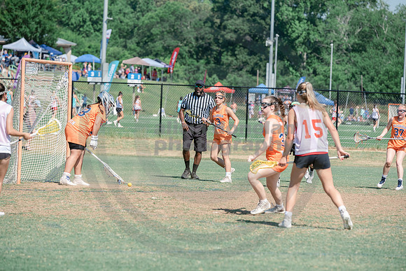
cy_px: 136
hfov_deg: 10.3
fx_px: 2256
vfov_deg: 6.9
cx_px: 203
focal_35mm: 200
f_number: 5.6
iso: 400
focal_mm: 200
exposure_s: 1/2000
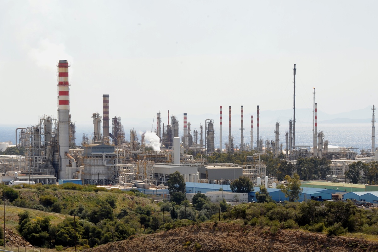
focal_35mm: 100
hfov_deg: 20.4
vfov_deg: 13.7
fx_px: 1050
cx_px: 189
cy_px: 126
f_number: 16
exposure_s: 1/160
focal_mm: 100
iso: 280
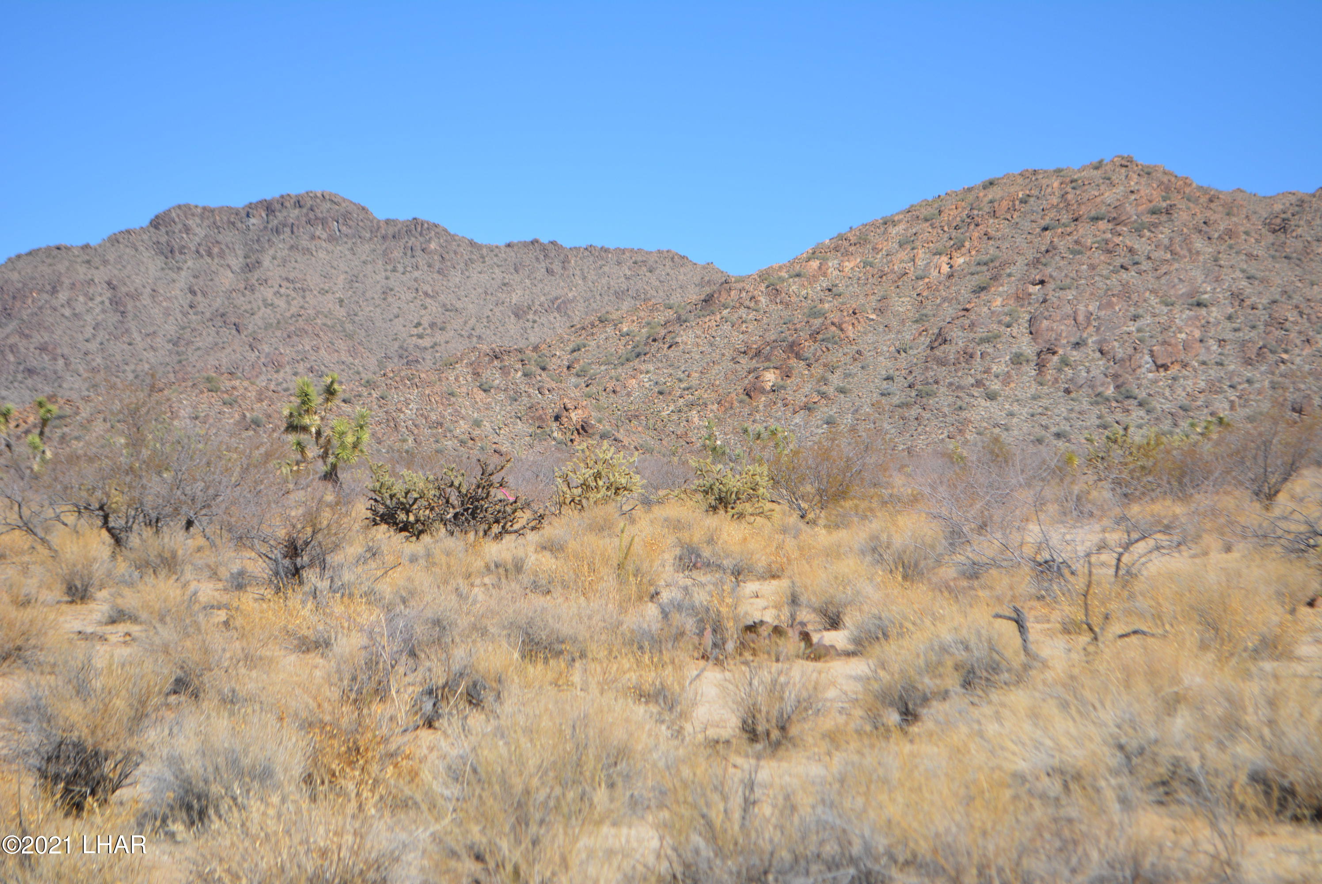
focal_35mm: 82
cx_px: 661
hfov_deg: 24.6
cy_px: 442
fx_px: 3032
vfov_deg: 16.6
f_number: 7.1
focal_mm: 55
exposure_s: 1/1600
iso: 400
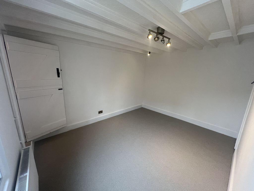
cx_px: 127
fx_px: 95
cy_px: 96
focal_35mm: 13
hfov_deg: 106.2
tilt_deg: -13.0
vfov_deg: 89.9
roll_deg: -1.1
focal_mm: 1.57
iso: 80
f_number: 1.8
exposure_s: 1/100
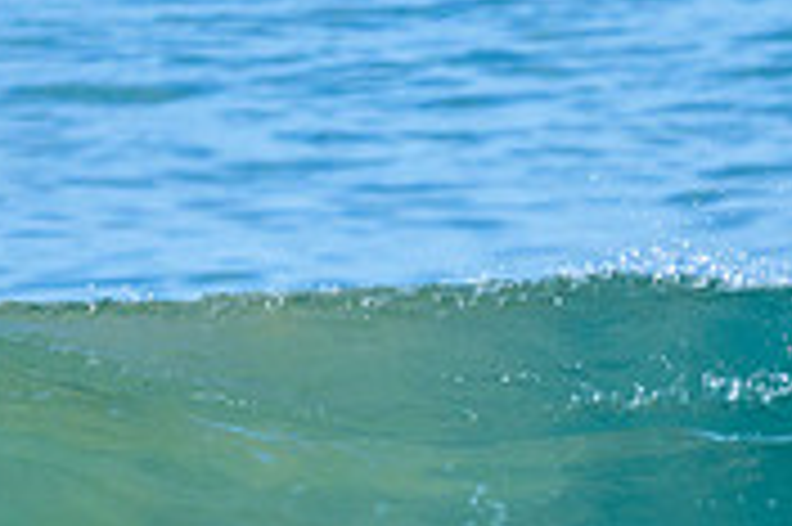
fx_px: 79872
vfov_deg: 0.4
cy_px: 465
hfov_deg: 0.6
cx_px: 206
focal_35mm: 3634
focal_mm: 800
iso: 280
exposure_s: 1/2000
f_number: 6.3
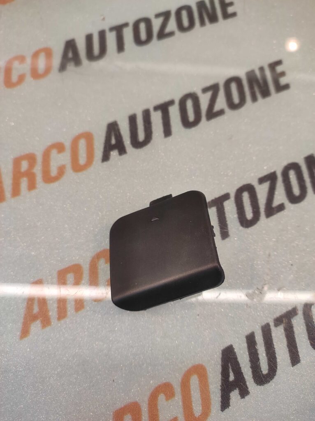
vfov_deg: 91.1
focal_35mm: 17
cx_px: 158
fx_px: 207
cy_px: 210
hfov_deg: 74.6
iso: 180
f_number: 1.79
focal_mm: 4.74
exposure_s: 1/50
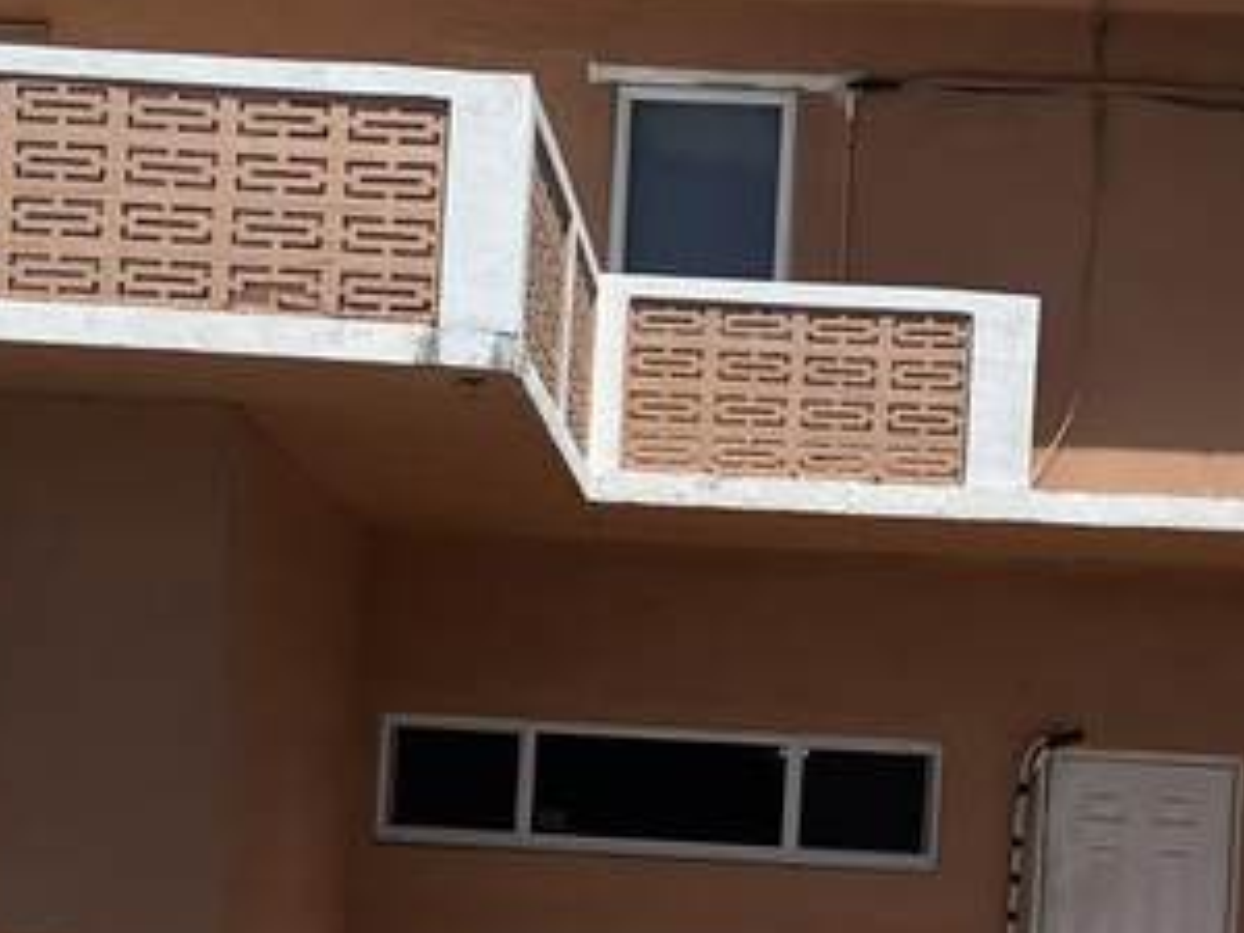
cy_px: 780
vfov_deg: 13.3
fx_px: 3989
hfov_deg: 17.7
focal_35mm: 111
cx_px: 543
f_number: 1.6
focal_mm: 5.1
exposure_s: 1/6494
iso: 50
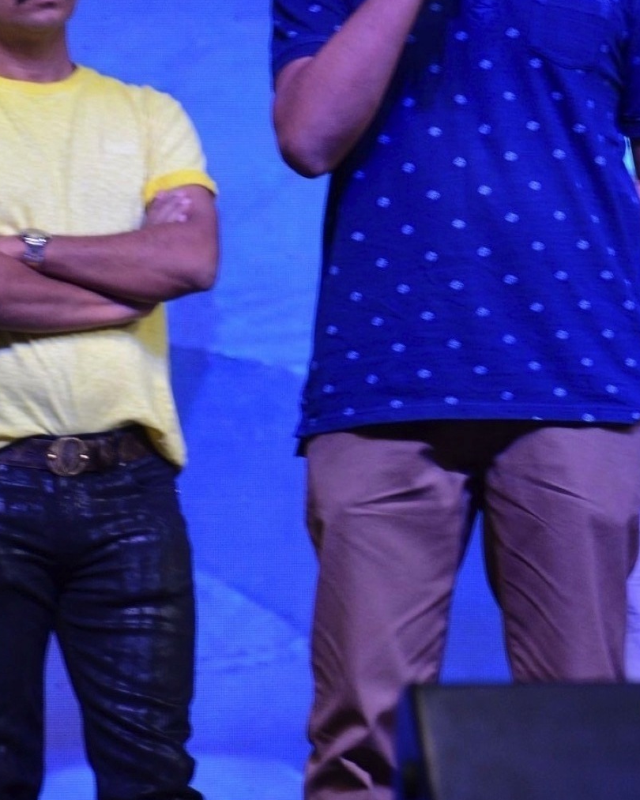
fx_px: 6249
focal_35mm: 264
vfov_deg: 7.3
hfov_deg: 5.9
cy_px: 308
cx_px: 451
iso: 2000
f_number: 5.6
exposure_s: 1/125
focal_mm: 105
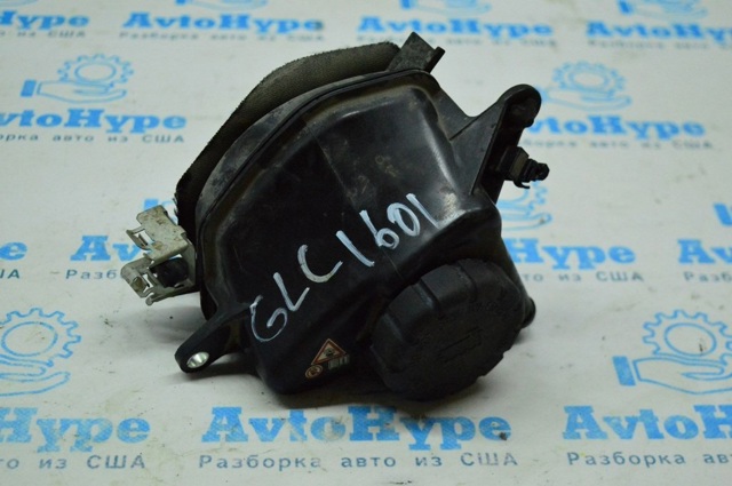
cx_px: 366
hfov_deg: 31.9
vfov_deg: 21.5
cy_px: 243
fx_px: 1279
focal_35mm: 63
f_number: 5
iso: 6400
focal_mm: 42
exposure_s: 1/800
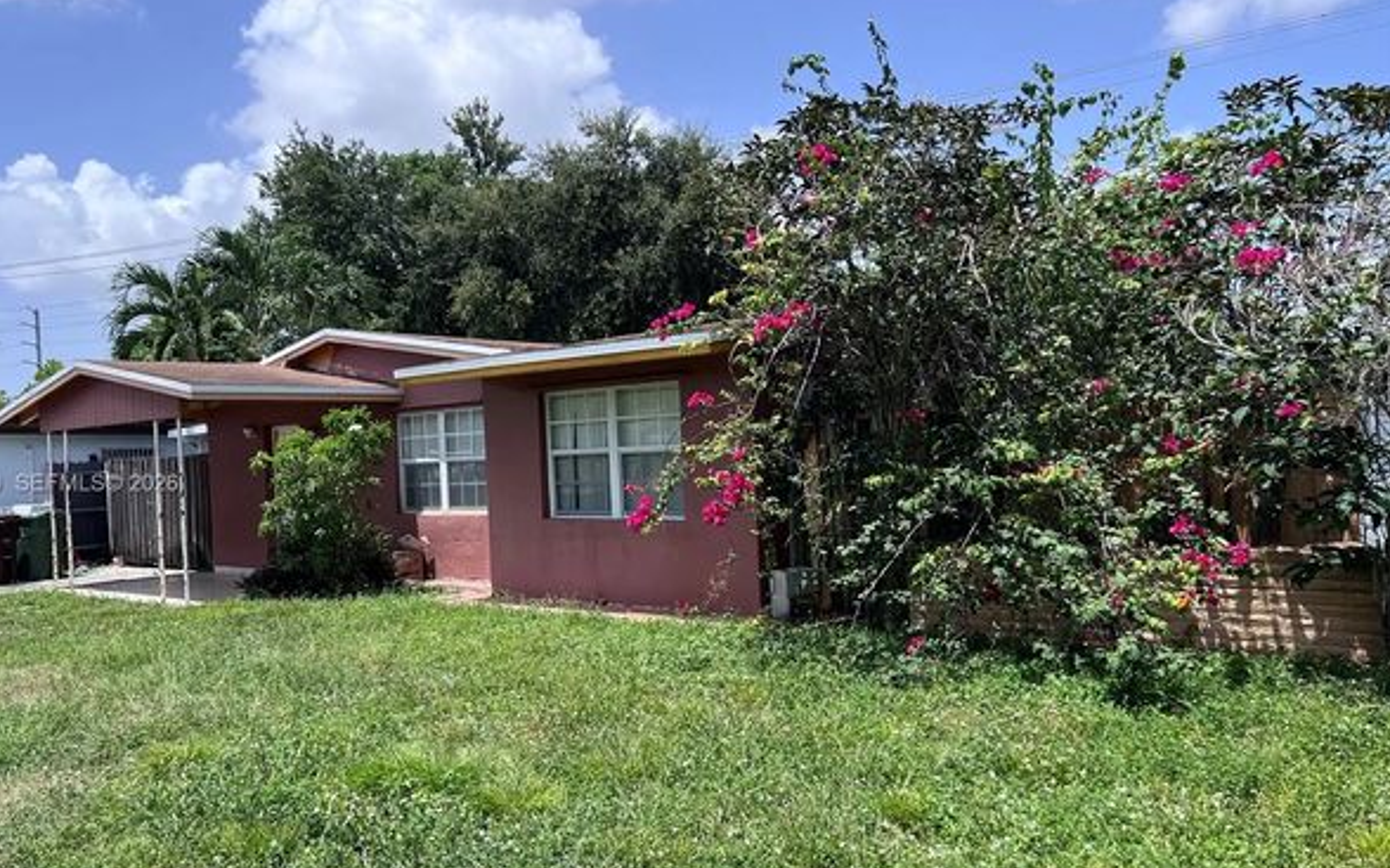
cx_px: 641
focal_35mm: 30
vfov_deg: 41.7
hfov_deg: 62.8
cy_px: 485
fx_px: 1136
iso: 50
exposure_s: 1/2915
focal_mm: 5.7
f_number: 1.5
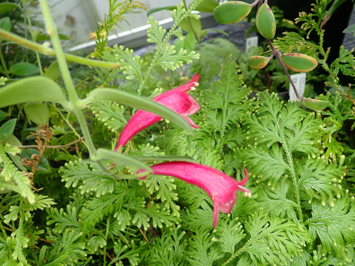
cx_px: 178
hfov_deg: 60.0
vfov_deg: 46.8
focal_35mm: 30
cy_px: 133
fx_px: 308
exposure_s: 1/80
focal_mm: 5.5
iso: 100
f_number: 2.3
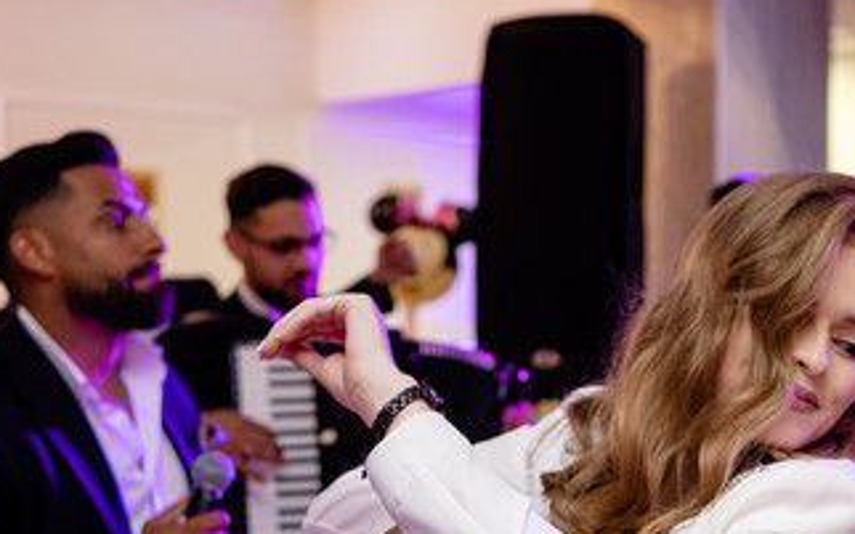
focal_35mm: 71
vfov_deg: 18.1
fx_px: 1654
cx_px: 688
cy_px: 453
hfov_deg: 28.4
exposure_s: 1/200
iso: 1000
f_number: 2
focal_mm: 23
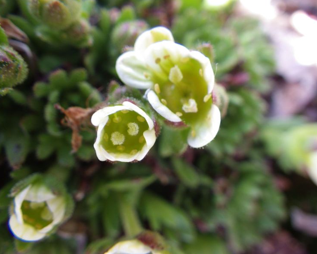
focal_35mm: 36
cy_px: 128
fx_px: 338
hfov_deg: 50.3
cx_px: 162
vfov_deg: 41.2
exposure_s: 1/50
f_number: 3.8
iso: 125
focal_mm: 6.1
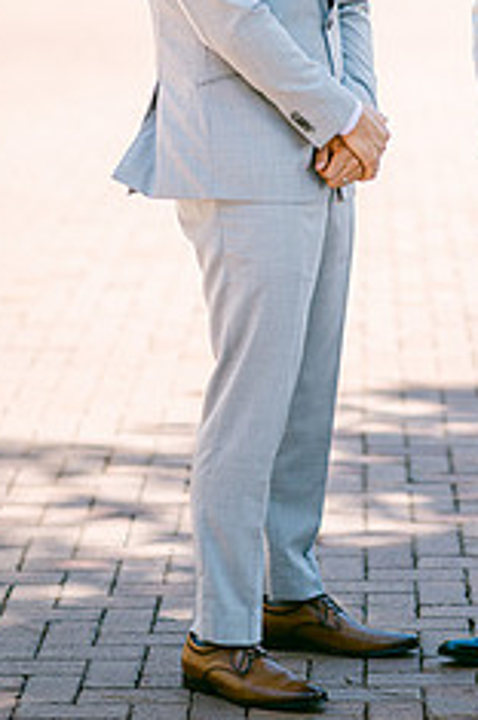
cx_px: 417
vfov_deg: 12.5
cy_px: 89
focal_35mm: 163
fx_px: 3256
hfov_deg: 8.4
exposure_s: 1/1600
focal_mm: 85
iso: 64
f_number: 1.8
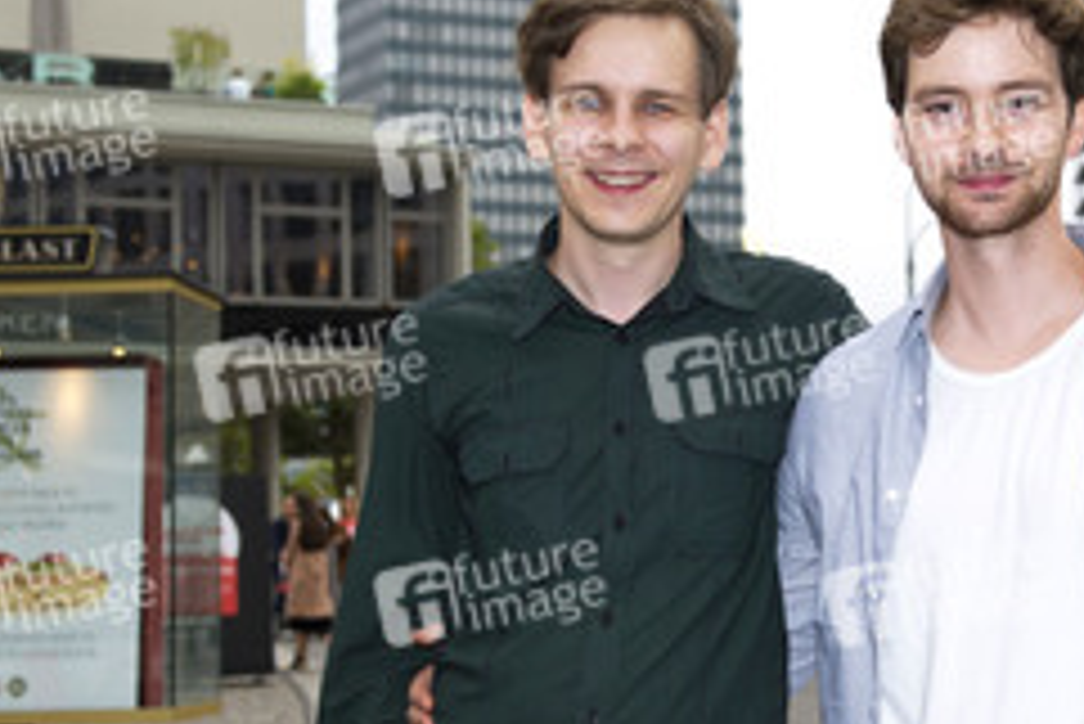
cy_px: 481
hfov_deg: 28.0
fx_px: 2139
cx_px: 819
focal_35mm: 71
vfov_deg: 19.2
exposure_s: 1/200
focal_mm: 38
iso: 250
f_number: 5
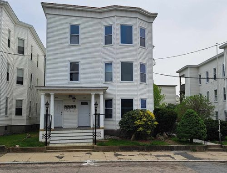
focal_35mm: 24
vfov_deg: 57.2
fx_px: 158
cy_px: 86
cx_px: 114
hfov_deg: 71.3
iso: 50
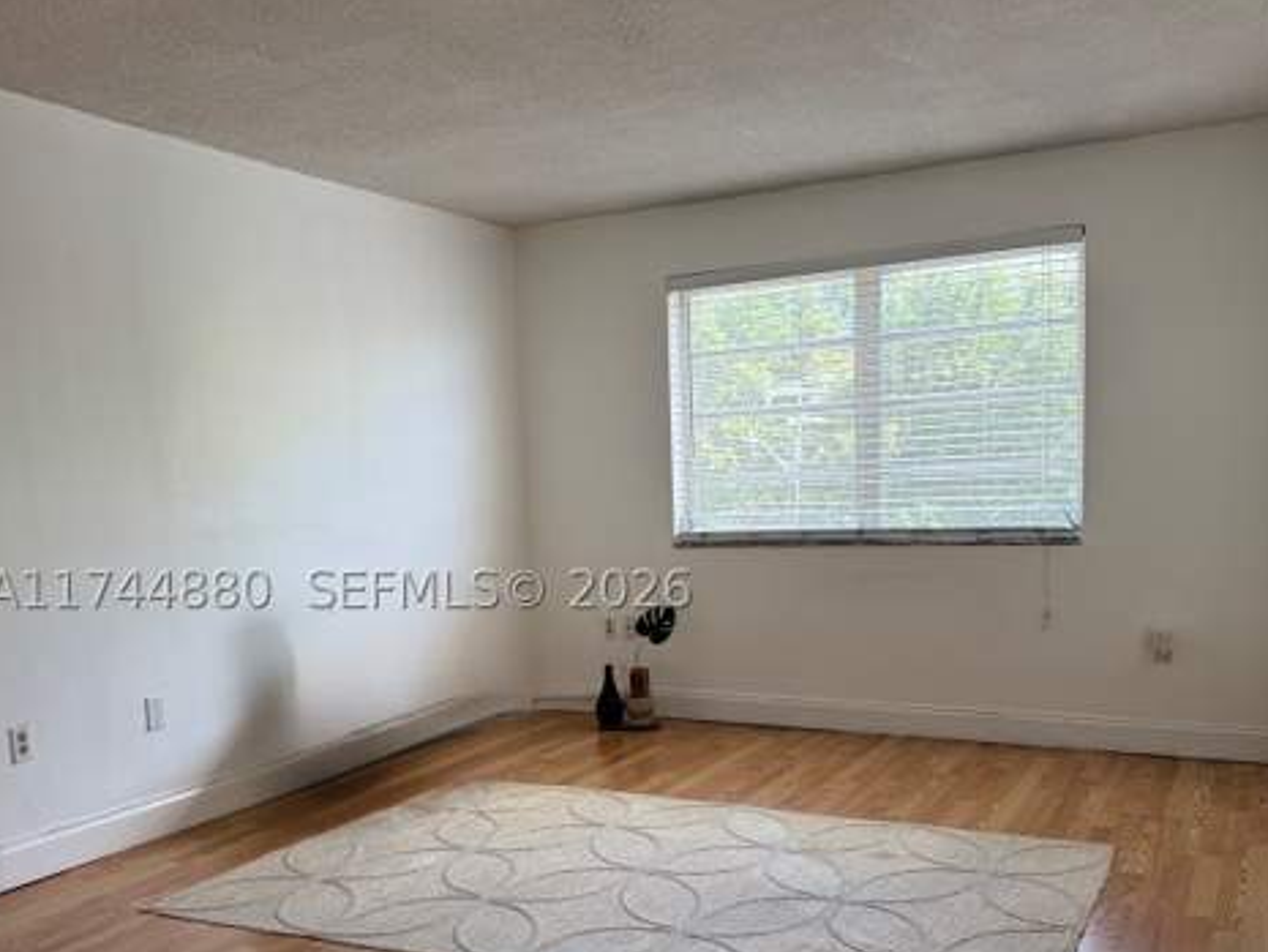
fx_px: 1209
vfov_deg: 42.7
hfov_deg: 55.3
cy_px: 589
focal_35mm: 33
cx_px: 627
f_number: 1.78
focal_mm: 6.76
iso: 64
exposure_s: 1/135
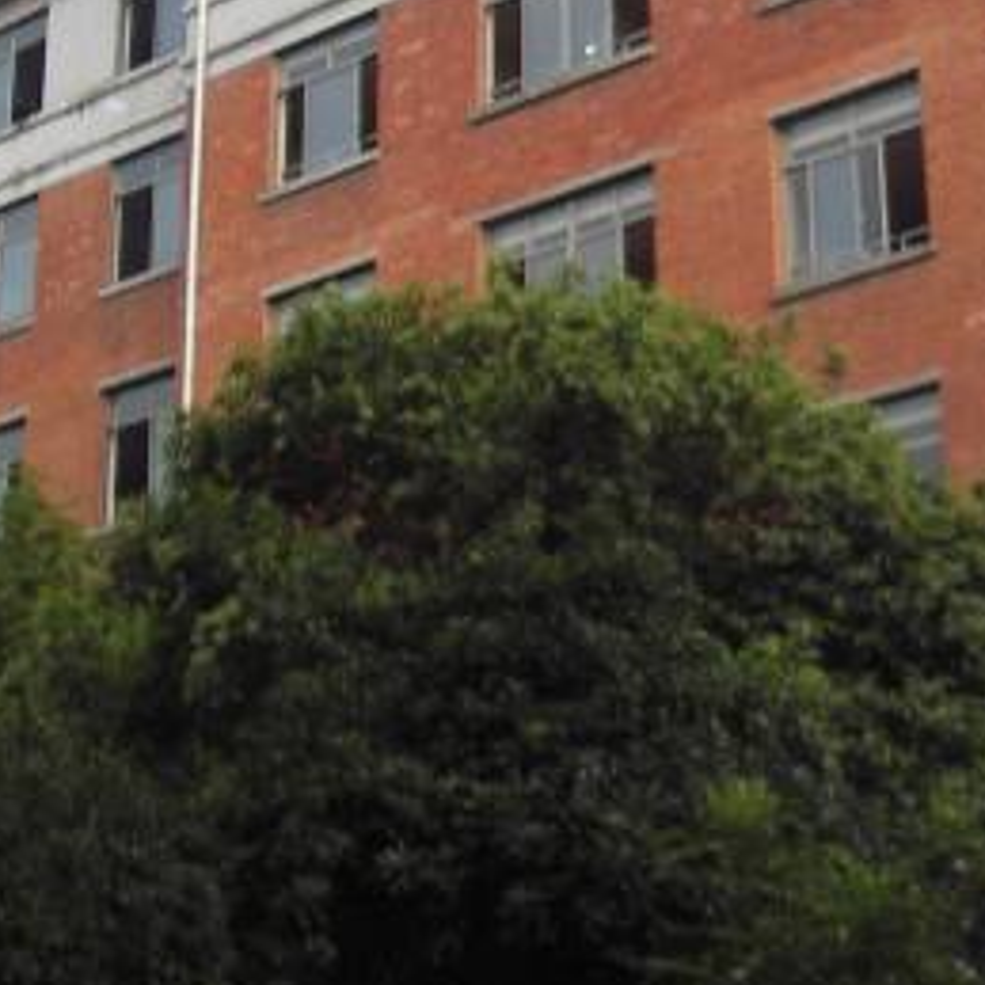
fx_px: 2672
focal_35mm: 83
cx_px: 829
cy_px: 281
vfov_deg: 20.8
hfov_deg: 20.6
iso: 50
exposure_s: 1/160
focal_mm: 6.3
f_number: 3.3
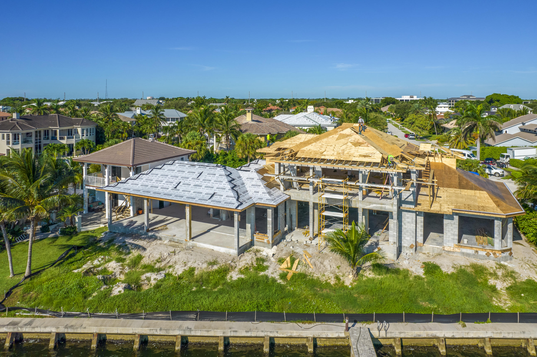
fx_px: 328
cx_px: 268
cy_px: 178
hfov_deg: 78.6
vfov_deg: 57.2
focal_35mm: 22
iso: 140
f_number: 2.8
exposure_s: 1/3200
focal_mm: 8.38
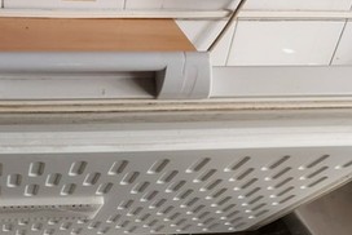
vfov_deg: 23.0
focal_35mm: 55
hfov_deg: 34.5
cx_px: 47
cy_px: 267
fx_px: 538
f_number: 1.8
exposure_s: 1/33
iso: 500
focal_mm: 5.23
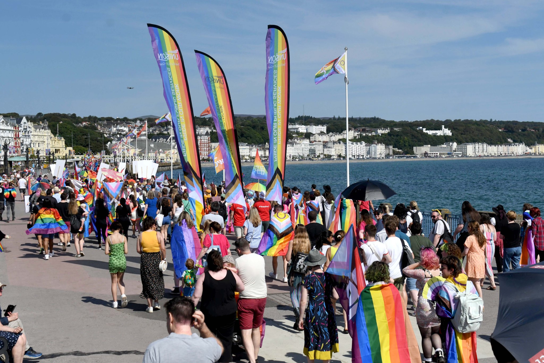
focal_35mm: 57
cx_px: 272
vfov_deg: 23.8
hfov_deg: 35.1
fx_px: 861
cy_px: 182
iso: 640
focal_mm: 38
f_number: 6.3
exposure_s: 1/5000
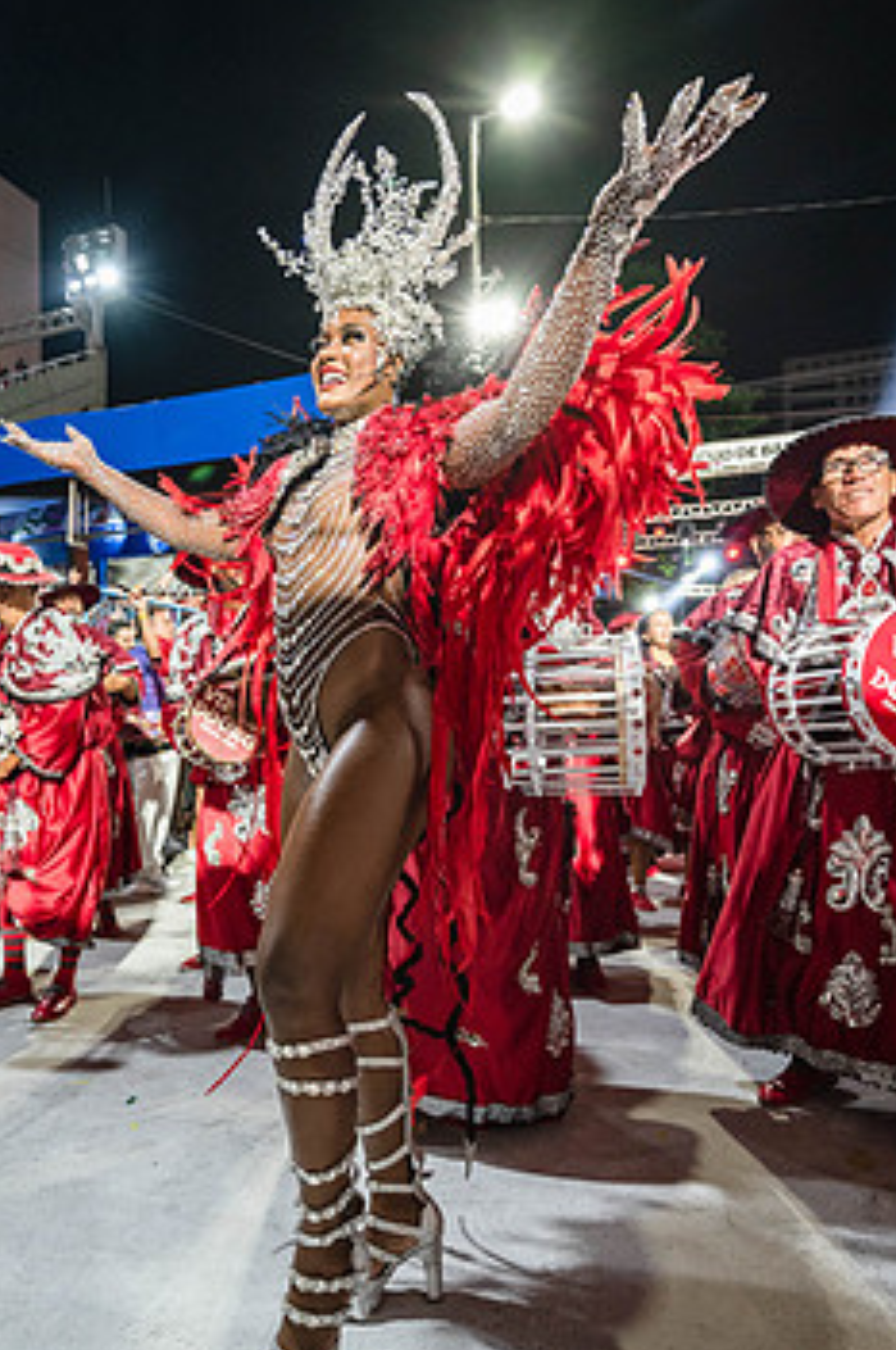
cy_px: 735
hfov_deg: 50.8
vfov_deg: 71.4
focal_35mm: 25
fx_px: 936
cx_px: 356
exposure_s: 1/250
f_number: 4
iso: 5000
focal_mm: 19.5
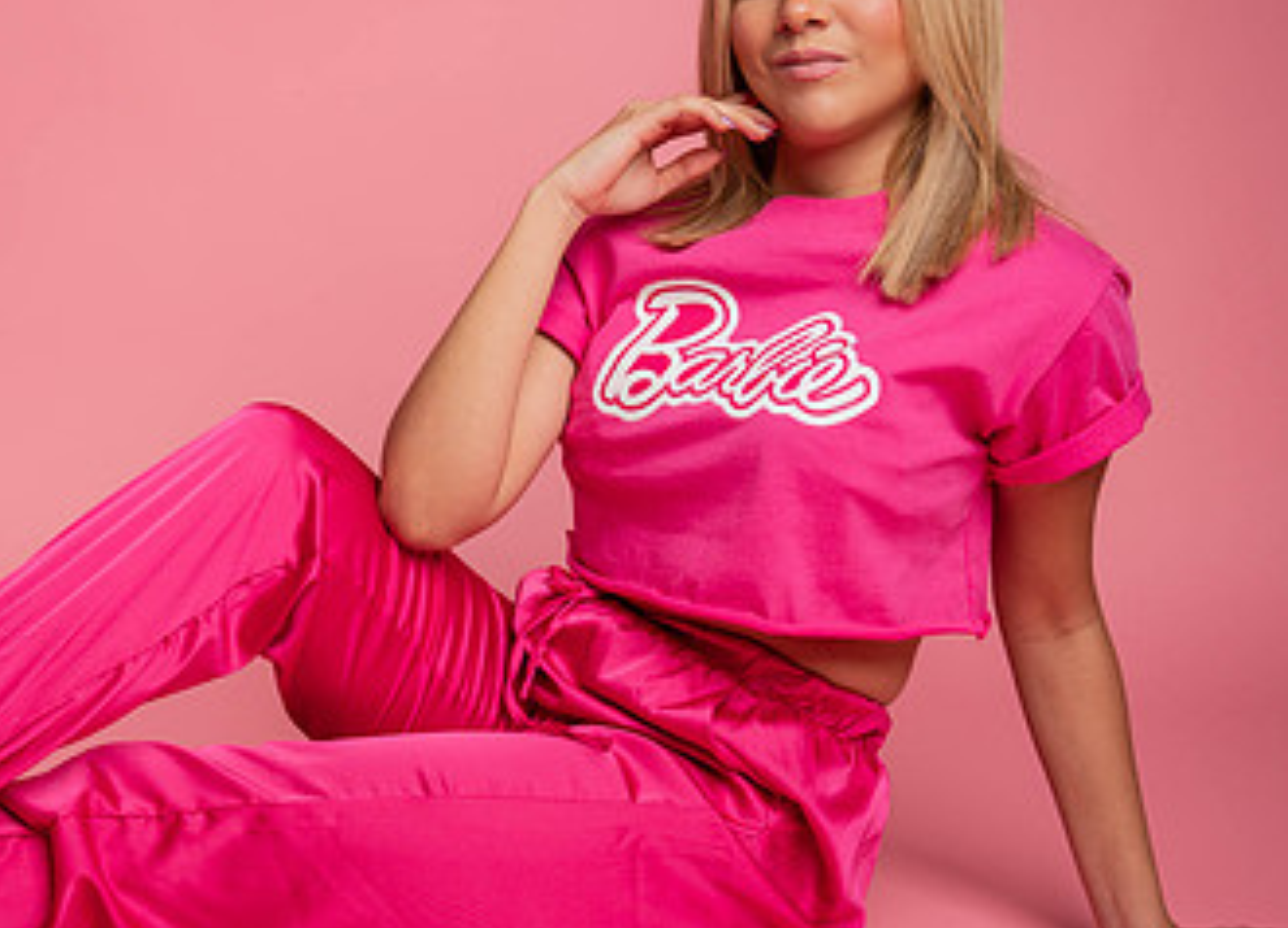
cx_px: 286
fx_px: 2532
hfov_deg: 28.0
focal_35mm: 69
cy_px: 402
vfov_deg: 20.8
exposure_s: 1/200
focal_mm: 36
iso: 64
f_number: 4.5
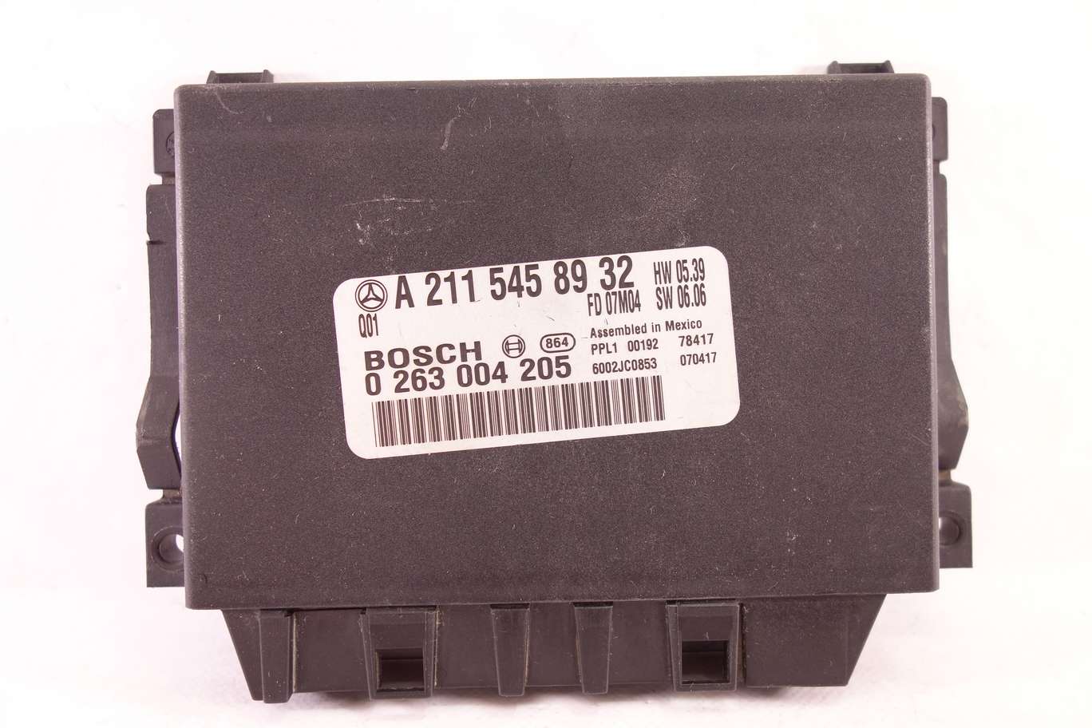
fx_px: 849
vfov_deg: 46.4
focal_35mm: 28
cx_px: 546
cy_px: 364
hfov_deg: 65.5
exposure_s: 1/30
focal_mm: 10.4
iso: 250
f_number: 2.5
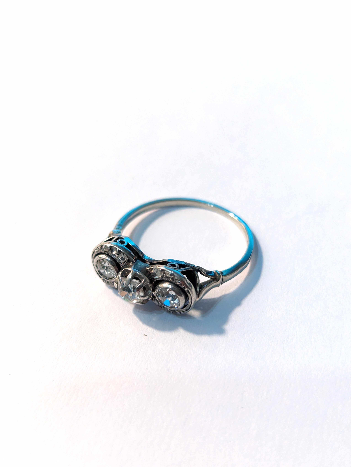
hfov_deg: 30.3
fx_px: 647
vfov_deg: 39.6
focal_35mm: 48
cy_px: 234
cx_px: 176
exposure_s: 1/99.9
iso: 245
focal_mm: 6.81
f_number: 1.85
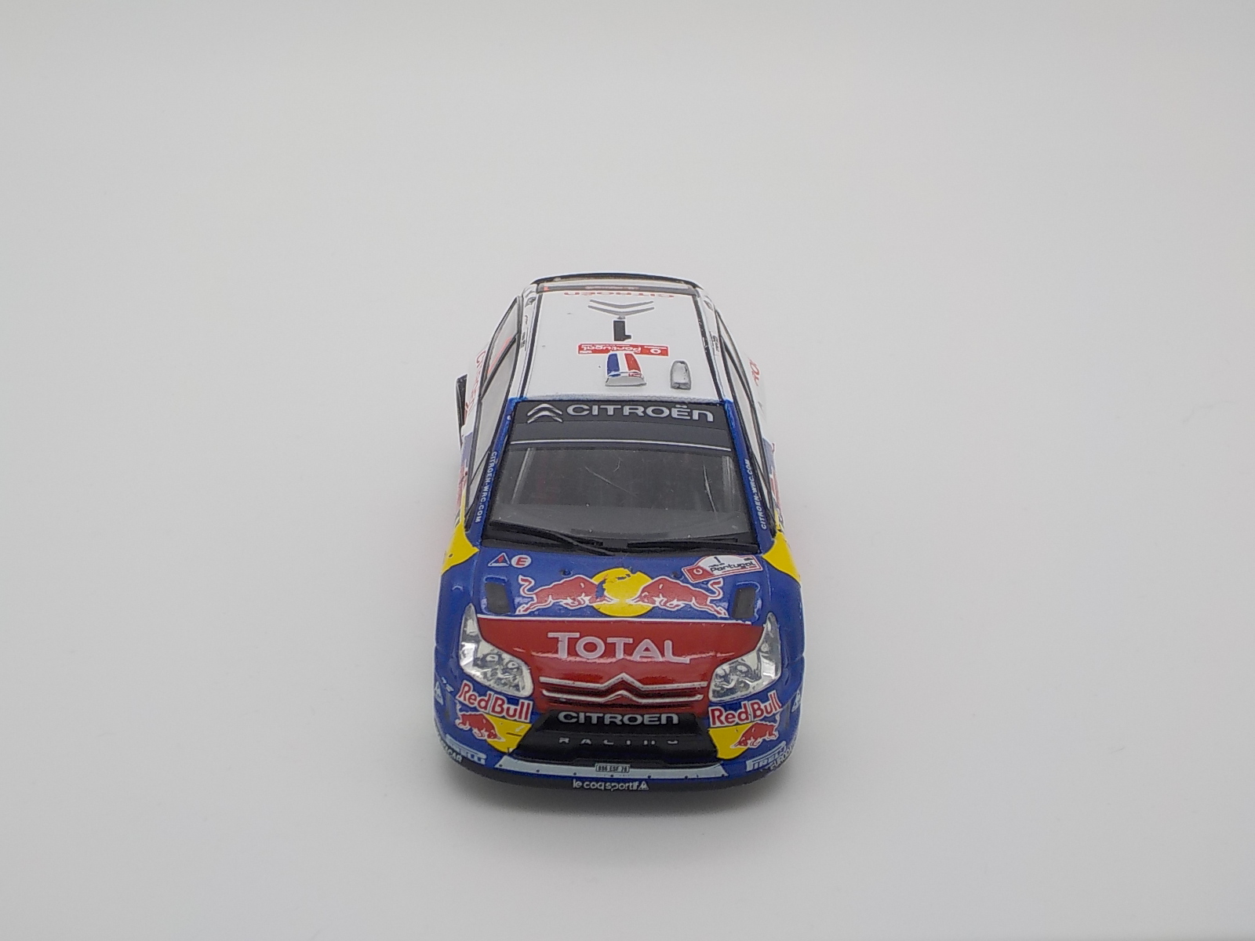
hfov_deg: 33.2
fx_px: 2103
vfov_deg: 25.2
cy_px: 470
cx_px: 628
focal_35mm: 58
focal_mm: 7.9
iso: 125
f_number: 4.7
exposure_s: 1/250
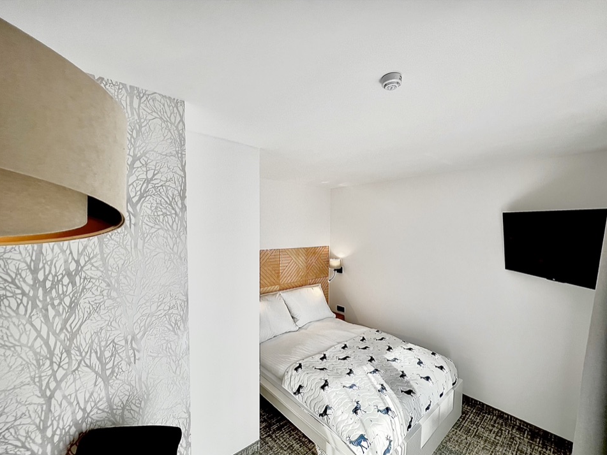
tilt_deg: -3.6
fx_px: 246
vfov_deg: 85.6
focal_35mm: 14
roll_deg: -0.5
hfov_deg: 102.0
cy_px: 244
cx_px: 310
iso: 32
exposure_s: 1/192
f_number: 1.8
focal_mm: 1.57
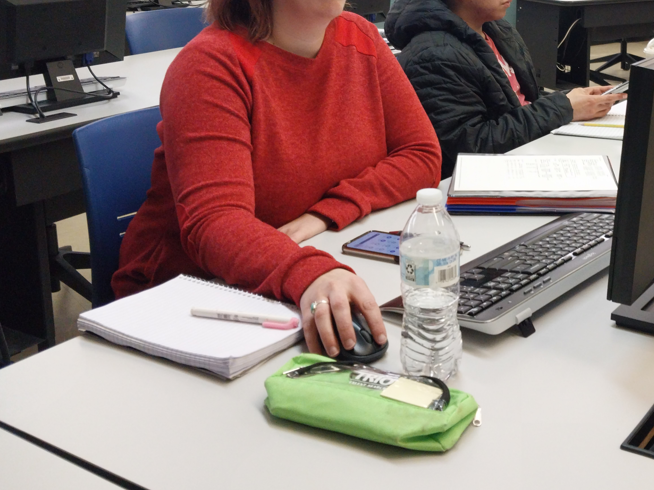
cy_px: 98
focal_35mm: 46
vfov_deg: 30.7
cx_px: 519
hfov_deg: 39.7
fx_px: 869
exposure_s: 1/60
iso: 160
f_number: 1.8
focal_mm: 4
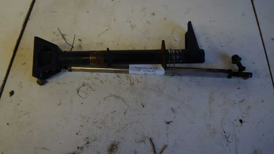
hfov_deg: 66.1
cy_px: 81
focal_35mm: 29
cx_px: 137
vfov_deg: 40.2
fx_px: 211
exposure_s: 1/60
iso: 640
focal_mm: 18
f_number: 3.5
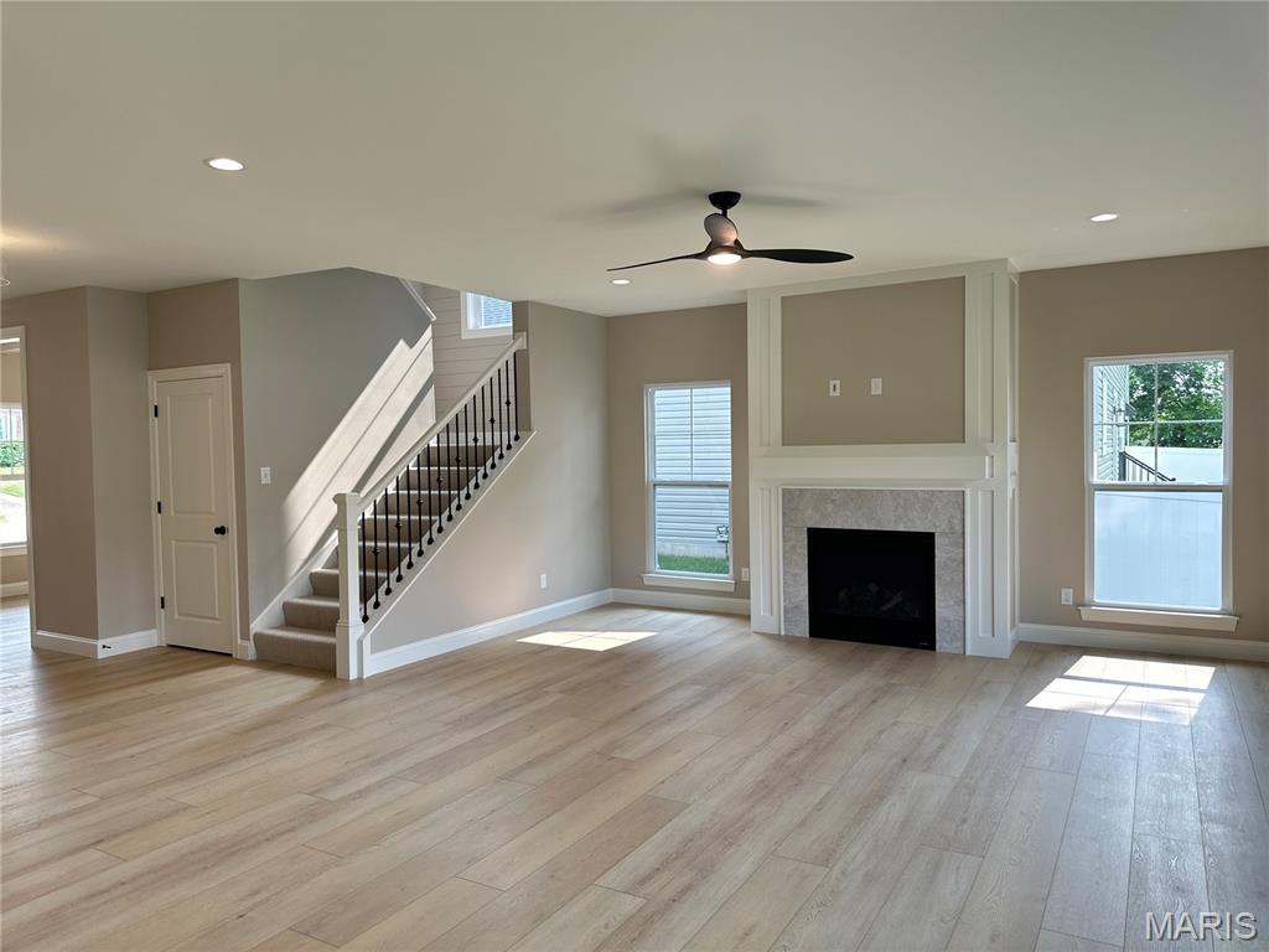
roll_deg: +0.9
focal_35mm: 24
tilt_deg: -2.0
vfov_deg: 56.8
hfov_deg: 71.6
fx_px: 880
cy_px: 476
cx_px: 634
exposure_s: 1/134
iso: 80
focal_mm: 6.86
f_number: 1.78
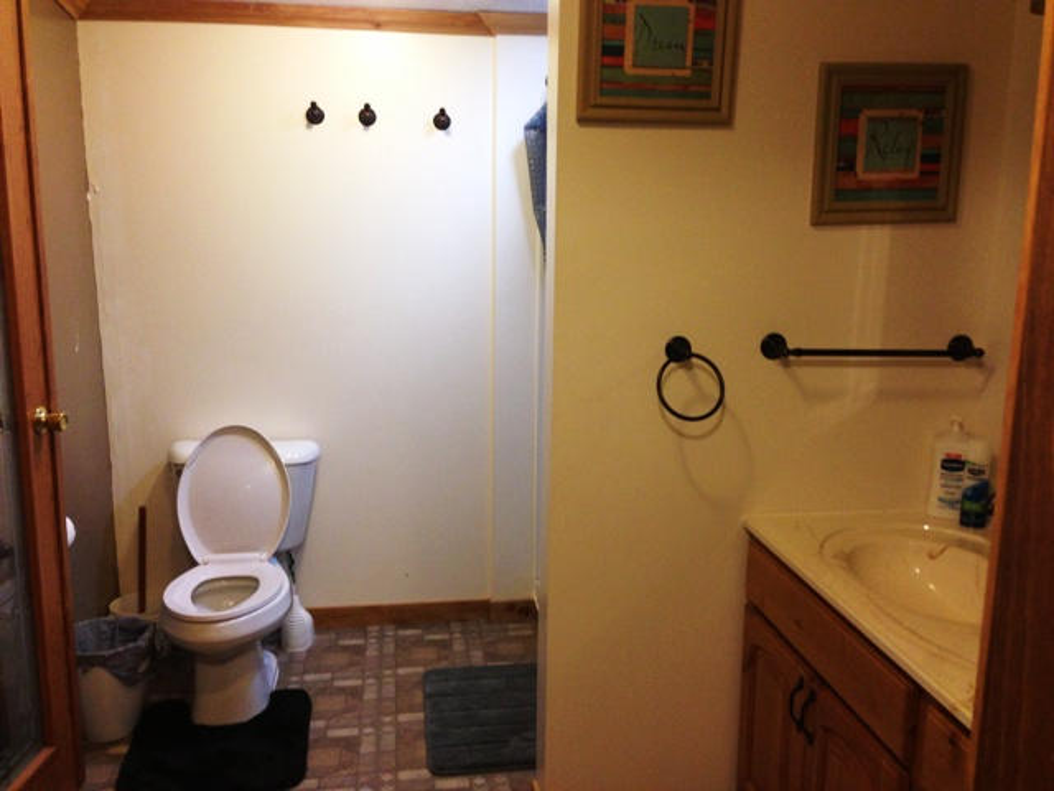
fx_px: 1005
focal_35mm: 33
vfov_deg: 42.9
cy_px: 396
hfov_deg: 55.4
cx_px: 527
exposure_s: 1/20
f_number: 2.4
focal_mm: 4.13
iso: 160
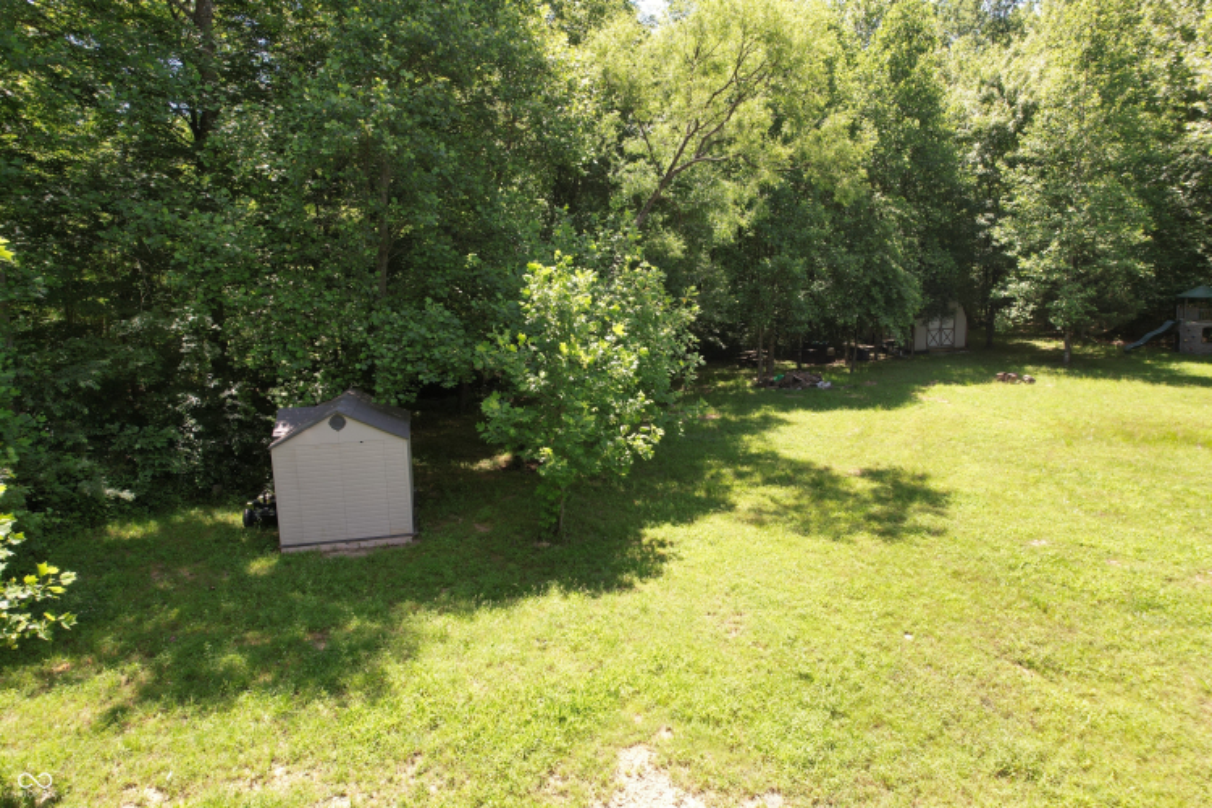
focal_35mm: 22
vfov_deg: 57.2
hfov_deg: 78.6
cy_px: 404
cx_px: 606
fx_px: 741
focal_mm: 8.38
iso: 100
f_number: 2.8
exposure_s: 1/400
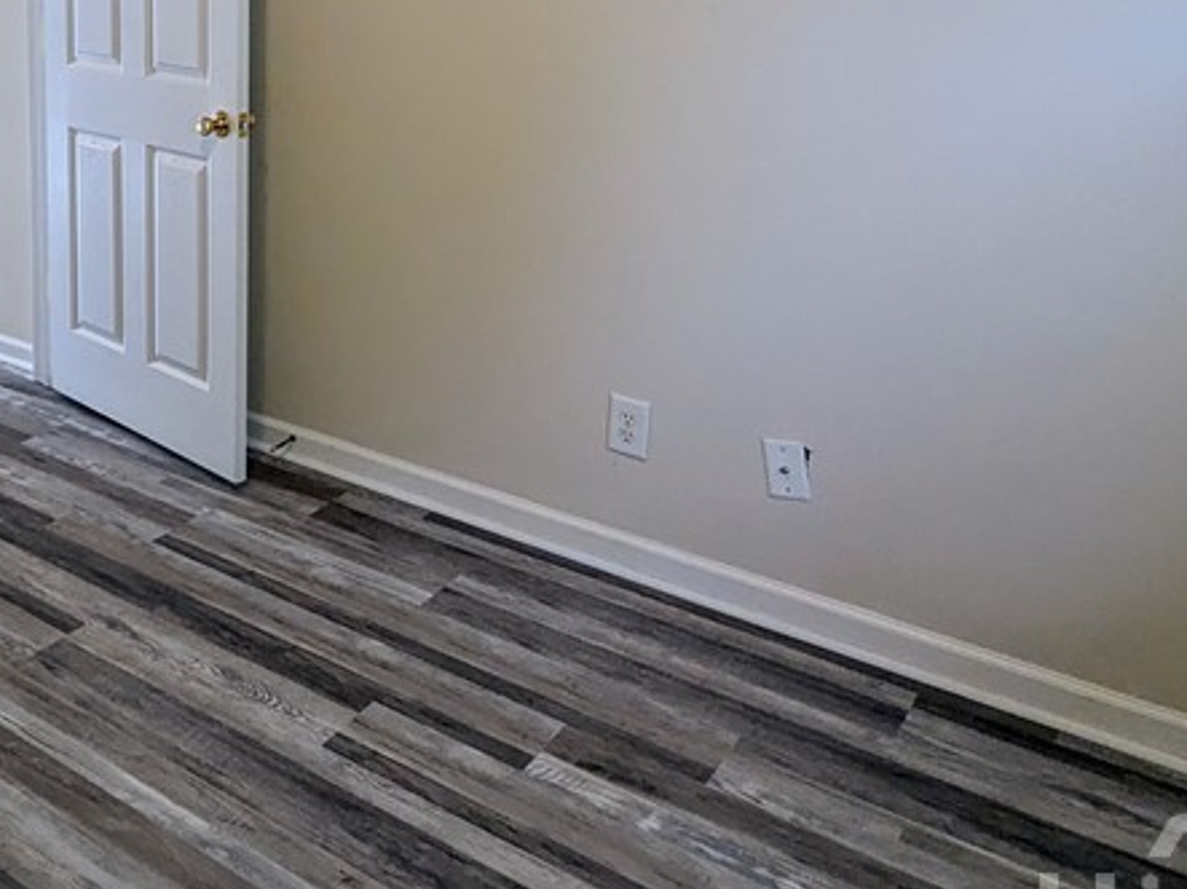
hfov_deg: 43.8
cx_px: 35
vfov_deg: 36.4
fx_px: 1268
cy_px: 102
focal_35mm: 37
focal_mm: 2.35
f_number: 2.2
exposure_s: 1/120
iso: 241
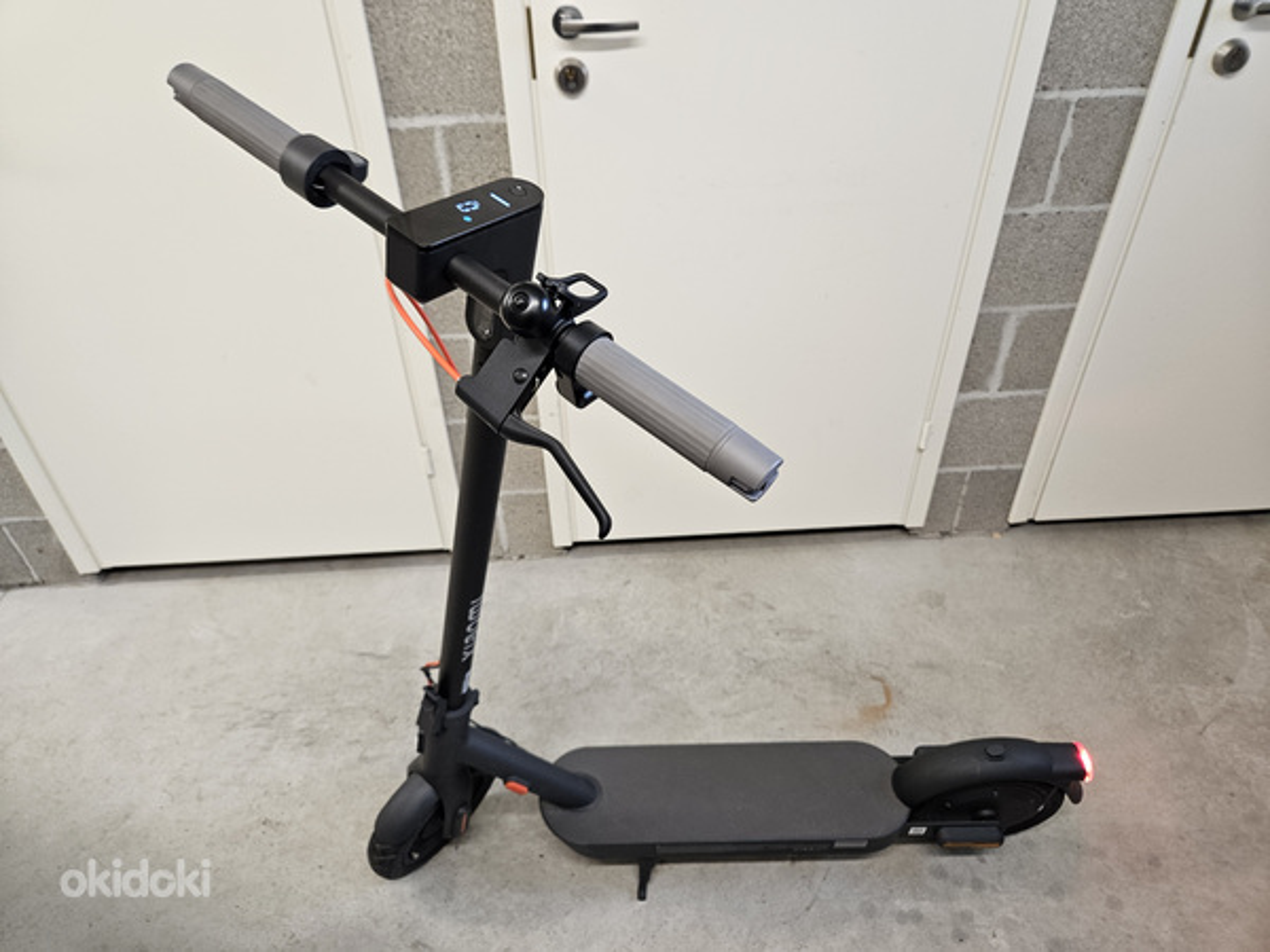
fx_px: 844
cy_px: 476
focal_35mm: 23
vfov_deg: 58.9
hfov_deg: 73.9
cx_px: 635
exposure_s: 1/100
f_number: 1.8
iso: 250
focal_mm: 5.4
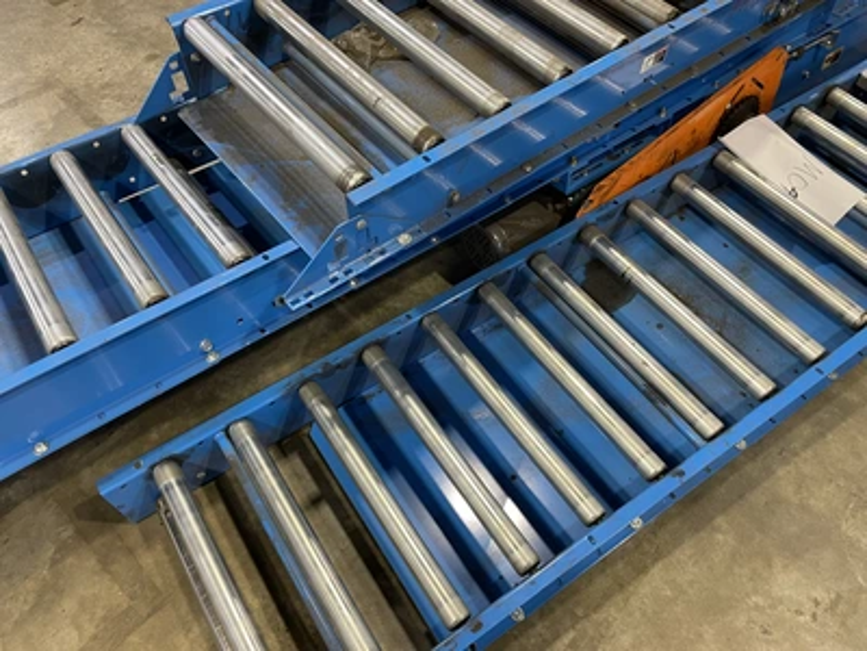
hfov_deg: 67.3
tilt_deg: -54.4
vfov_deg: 53.1
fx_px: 651
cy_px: 326
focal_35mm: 26
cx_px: 434
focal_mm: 4.2
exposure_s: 1/60
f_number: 1.6
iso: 160
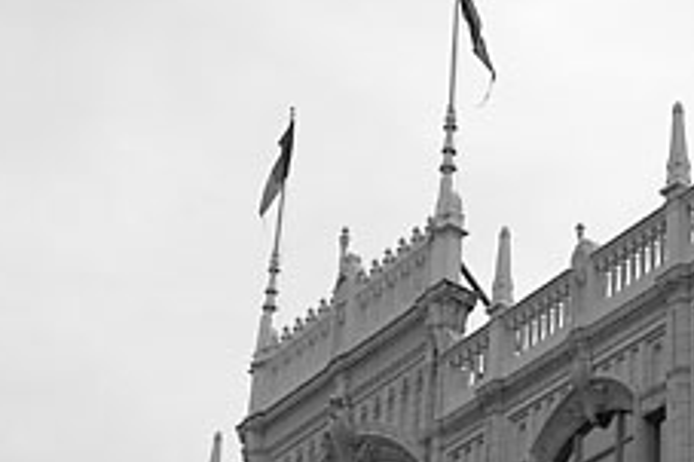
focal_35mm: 92
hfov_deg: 22.1
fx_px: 1772
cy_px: 496
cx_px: 452
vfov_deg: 14.5
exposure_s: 1/1000
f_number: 4.5
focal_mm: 24
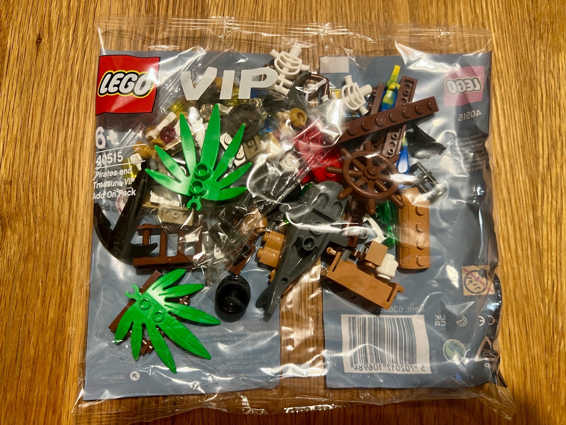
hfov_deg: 67.3
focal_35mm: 26
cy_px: 212
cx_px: 283
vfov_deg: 53.1
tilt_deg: -82.0
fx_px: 425
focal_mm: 5.7
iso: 320
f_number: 1.5
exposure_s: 1/60
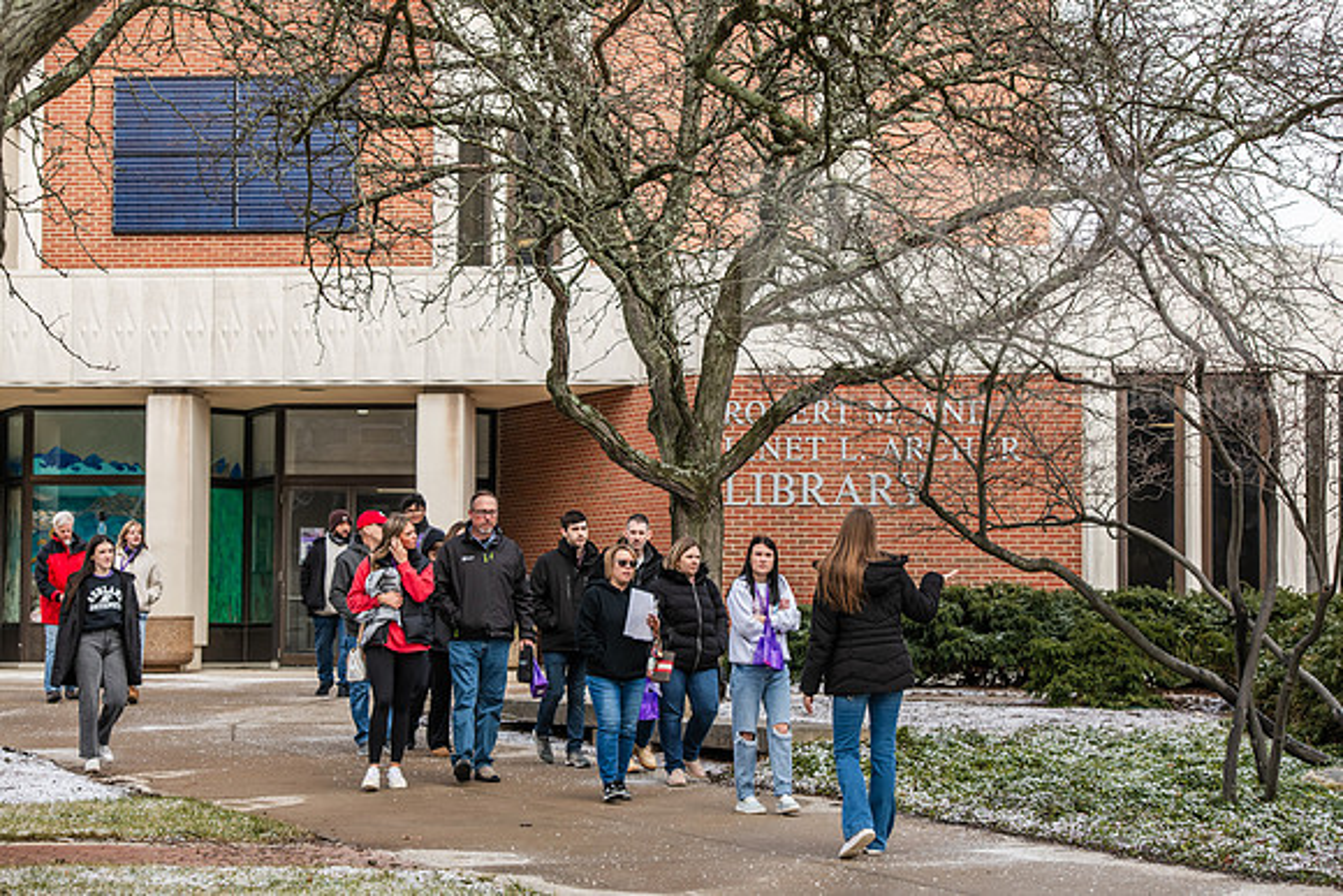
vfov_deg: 14.9
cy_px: 448
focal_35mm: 92
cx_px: 672
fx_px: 3433
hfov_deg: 22.1
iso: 320
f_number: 5.6
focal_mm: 92
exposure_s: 1/500
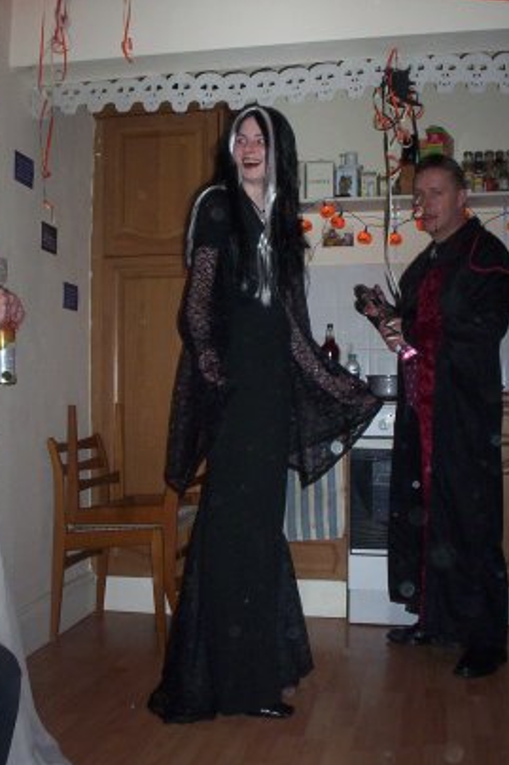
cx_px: 263
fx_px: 849
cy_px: 382
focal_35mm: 40
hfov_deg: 33.4
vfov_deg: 48.5
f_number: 4.5
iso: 140
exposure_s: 1/60
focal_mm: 4.99
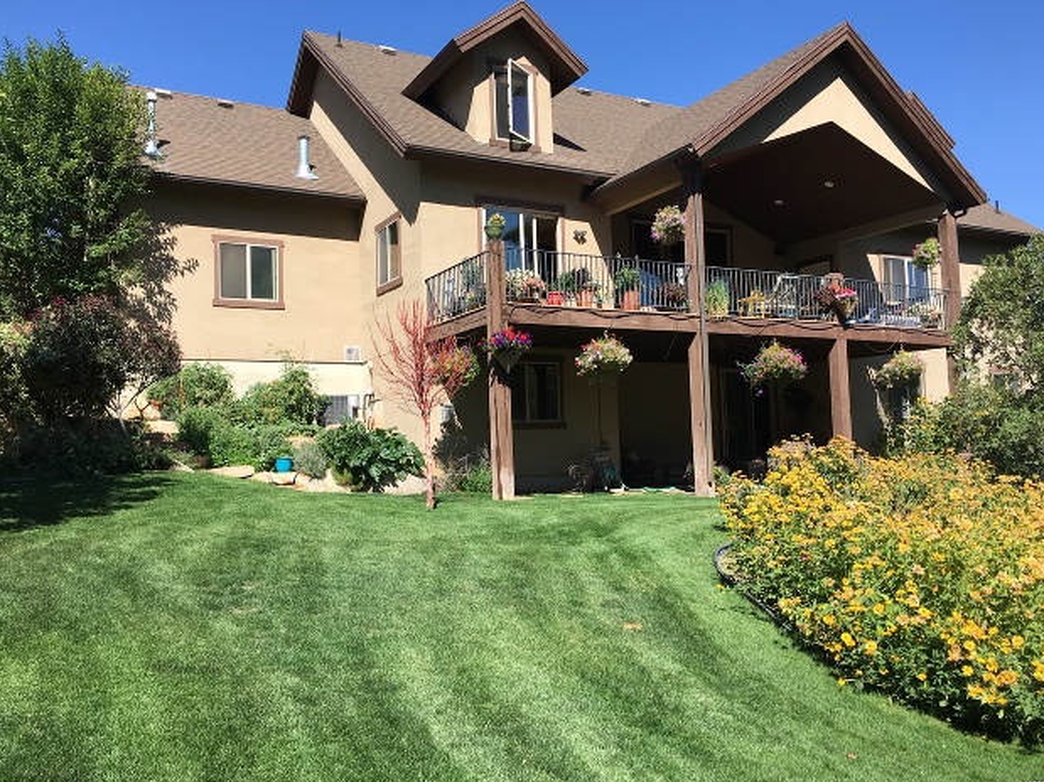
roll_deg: +2.6
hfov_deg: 60.0
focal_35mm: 30
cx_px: 535
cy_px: 389
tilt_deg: +4.5
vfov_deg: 46.8
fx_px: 905
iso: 25
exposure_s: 1/1083
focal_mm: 4.2
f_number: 2.2
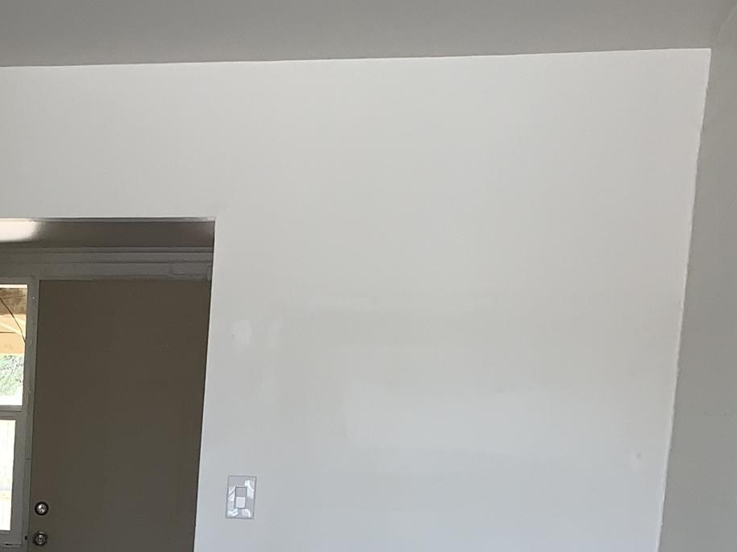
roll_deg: -1.8
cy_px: 724
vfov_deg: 16.4
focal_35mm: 85
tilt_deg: -9.8
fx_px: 1809
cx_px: -157
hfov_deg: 21.3
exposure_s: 1/121
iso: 32
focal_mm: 4.25
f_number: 1.8
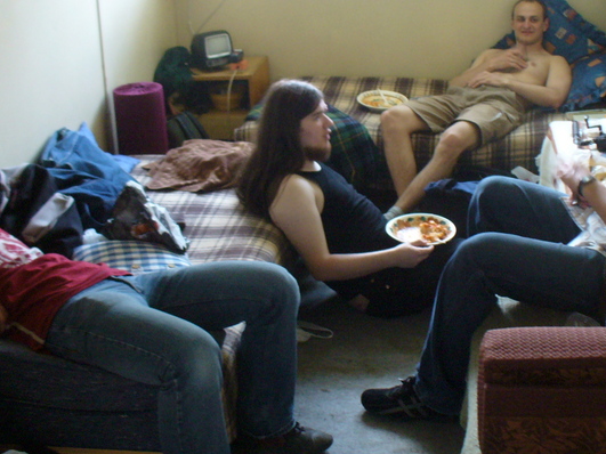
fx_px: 928
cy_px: 188
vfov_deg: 27.5
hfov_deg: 36.1
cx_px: 342
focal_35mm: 53
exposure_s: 1/8
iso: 200
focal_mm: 6.1
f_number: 2.8
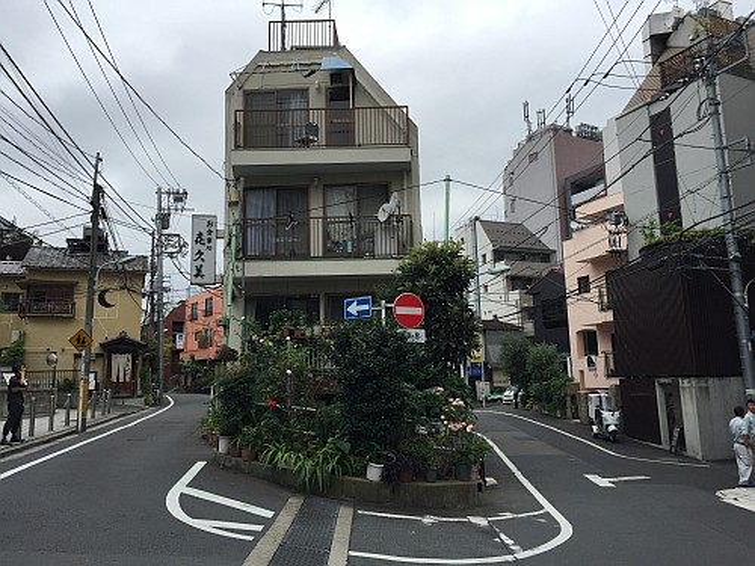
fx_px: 633
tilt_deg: +11.0
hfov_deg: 61.7
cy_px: 283
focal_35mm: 29
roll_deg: -0.2
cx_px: 378
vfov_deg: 48.2
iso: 32
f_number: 2.2
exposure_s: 1/1883
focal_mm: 4.15
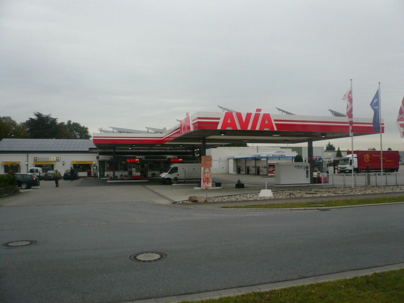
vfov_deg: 49.7
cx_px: 202
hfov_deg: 63.4
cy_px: 152
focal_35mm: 28
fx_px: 327
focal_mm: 4.6
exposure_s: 1/640
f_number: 2.8
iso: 200
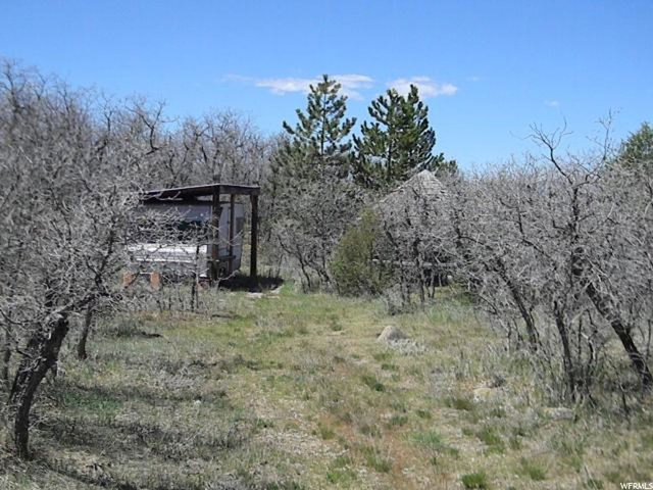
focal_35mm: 47
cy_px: 245
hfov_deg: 40.4
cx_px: 326
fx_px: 887
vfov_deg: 30.9
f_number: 7.8
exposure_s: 1/1200
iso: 651
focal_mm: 8.6
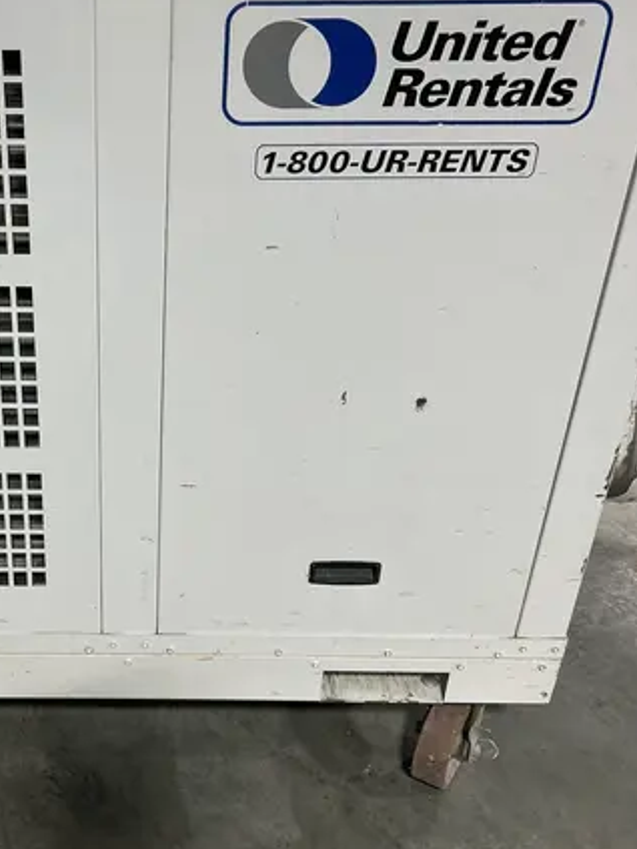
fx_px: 1104
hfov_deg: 31.3
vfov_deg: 42.0
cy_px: 486
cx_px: 120
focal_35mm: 45
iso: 100
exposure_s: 1/120
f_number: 1.5
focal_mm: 5.7
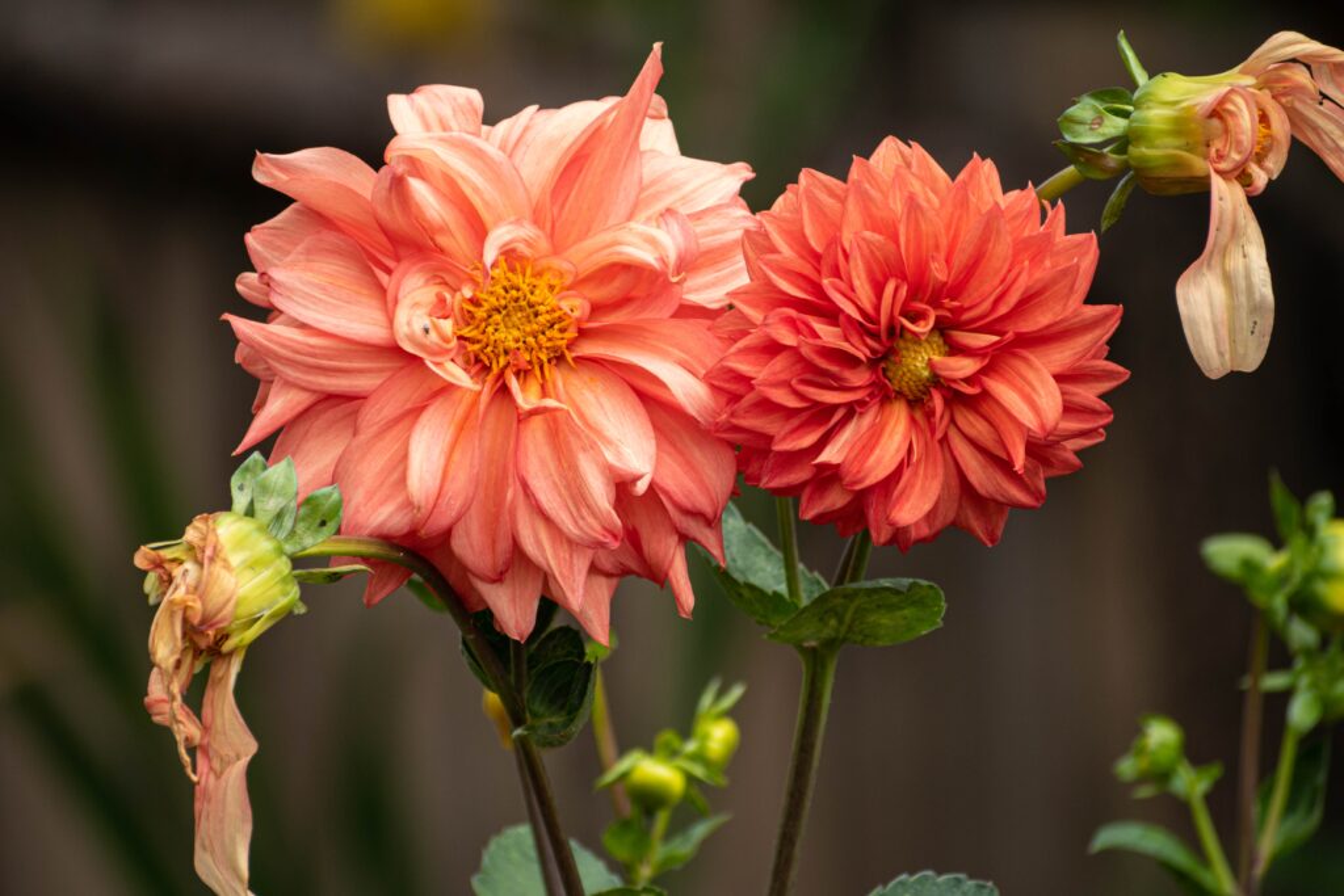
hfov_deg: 4.2
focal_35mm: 488
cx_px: 616
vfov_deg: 2.8
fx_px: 18211
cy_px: 410
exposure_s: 1/200
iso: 200
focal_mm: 300
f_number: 6.3
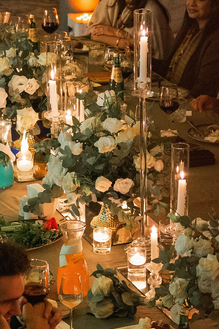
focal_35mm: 164
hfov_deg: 8.4
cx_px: 99
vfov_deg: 12.5
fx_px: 1497
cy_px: 240
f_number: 3.2
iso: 3200
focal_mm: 46
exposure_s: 1/100
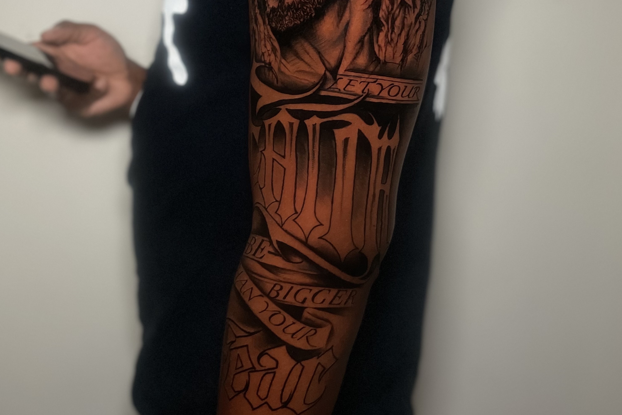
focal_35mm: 37
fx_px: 639
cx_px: 310
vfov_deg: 35.5
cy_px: 126
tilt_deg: -12.3
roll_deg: -0.1
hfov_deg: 51.9
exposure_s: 1/30
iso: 640
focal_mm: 4.2
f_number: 1.6
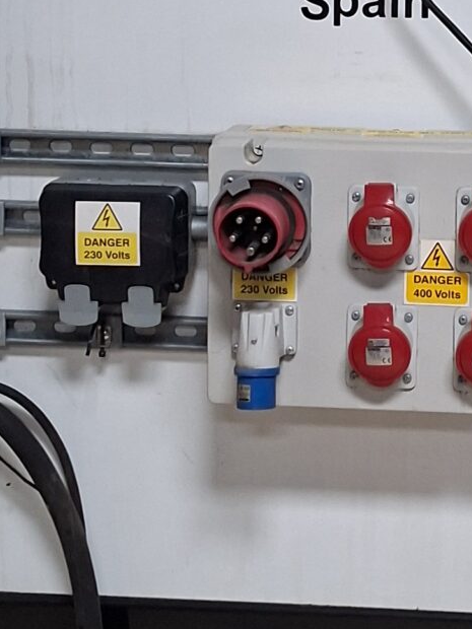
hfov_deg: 15.4
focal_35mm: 95
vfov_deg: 20.3
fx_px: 1727
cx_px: 436
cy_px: 70
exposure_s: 1/33
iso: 400
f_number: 1.8
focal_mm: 5.54
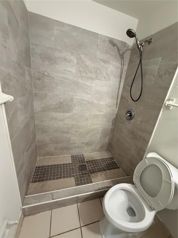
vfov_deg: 102.1
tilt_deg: -19.2
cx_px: 89
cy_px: 119
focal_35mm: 14
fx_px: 96
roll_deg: -8.2
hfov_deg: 85.7
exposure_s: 1/60
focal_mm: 2.22
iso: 500
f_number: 2.2
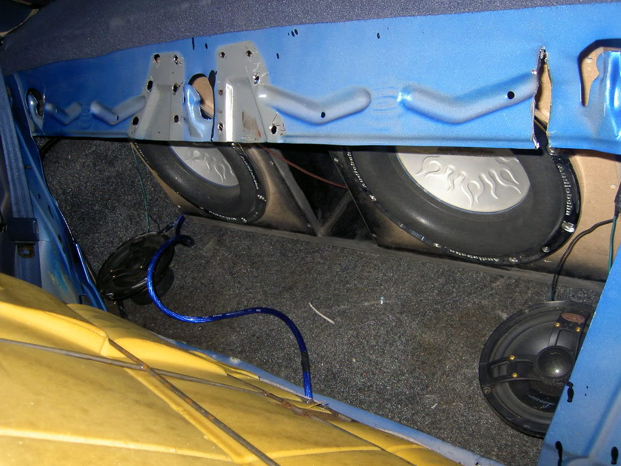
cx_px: 310
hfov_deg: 54.0
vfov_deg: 41.8
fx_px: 610
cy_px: 233
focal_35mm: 34
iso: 100
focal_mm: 5.6
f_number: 2.8
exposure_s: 1/60
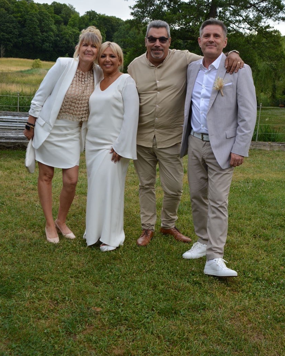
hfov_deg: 39.1
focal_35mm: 38
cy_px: 150
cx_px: 142
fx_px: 401
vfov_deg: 47.8
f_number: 5.6
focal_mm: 22
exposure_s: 1/125
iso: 200
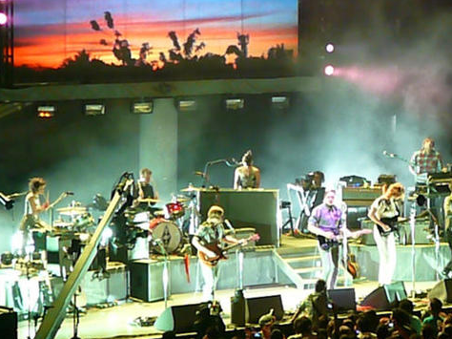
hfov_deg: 8.3
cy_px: 114
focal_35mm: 239
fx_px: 3119
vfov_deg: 6.2
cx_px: 264
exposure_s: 1/30
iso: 800
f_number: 4
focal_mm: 26.3
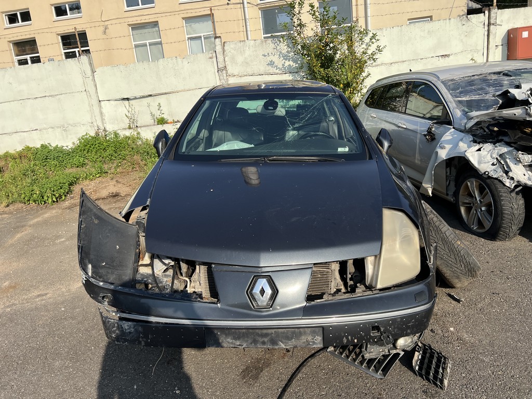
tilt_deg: -13.4
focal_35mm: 26
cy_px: 200
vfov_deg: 53.1
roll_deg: +6.6
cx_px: 266
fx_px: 400
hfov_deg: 67.3
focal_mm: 5.7
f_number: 1.5
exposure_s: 1/2353
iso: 50
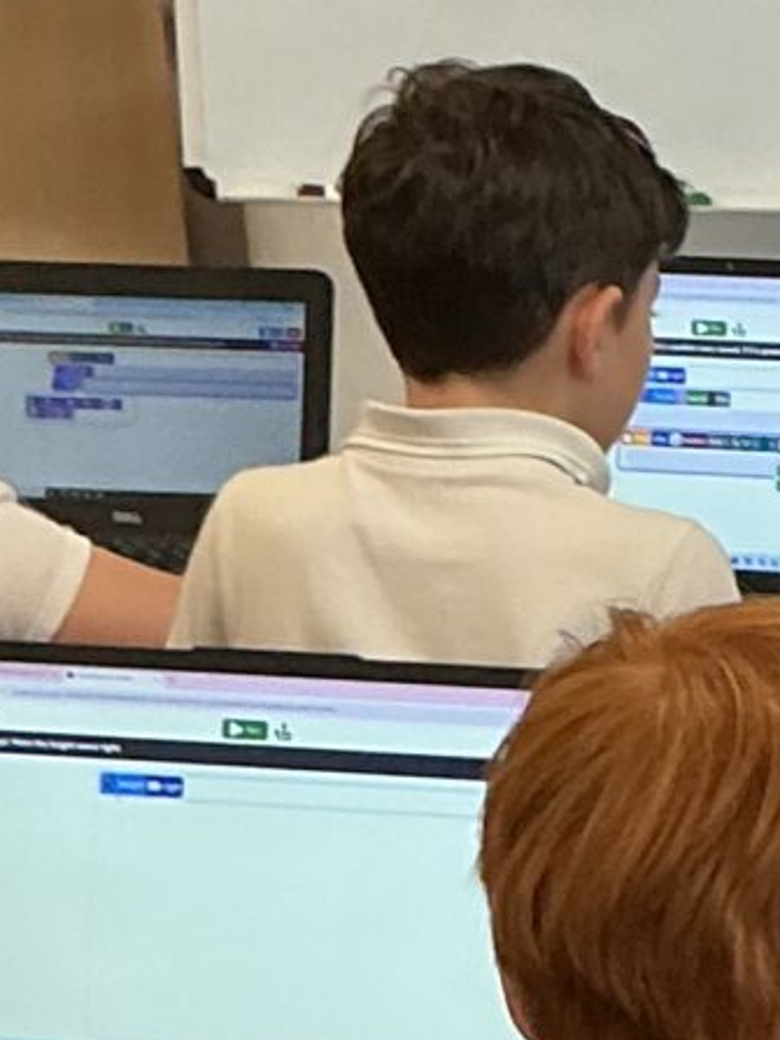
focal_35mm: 166
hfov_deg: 8.7
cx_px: 1215
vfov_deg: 11.6
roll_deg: +1.6
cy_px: 1322
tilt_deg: -21.9
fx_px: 4990
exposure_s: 1/60
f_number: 1.8
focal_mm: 3
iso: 64
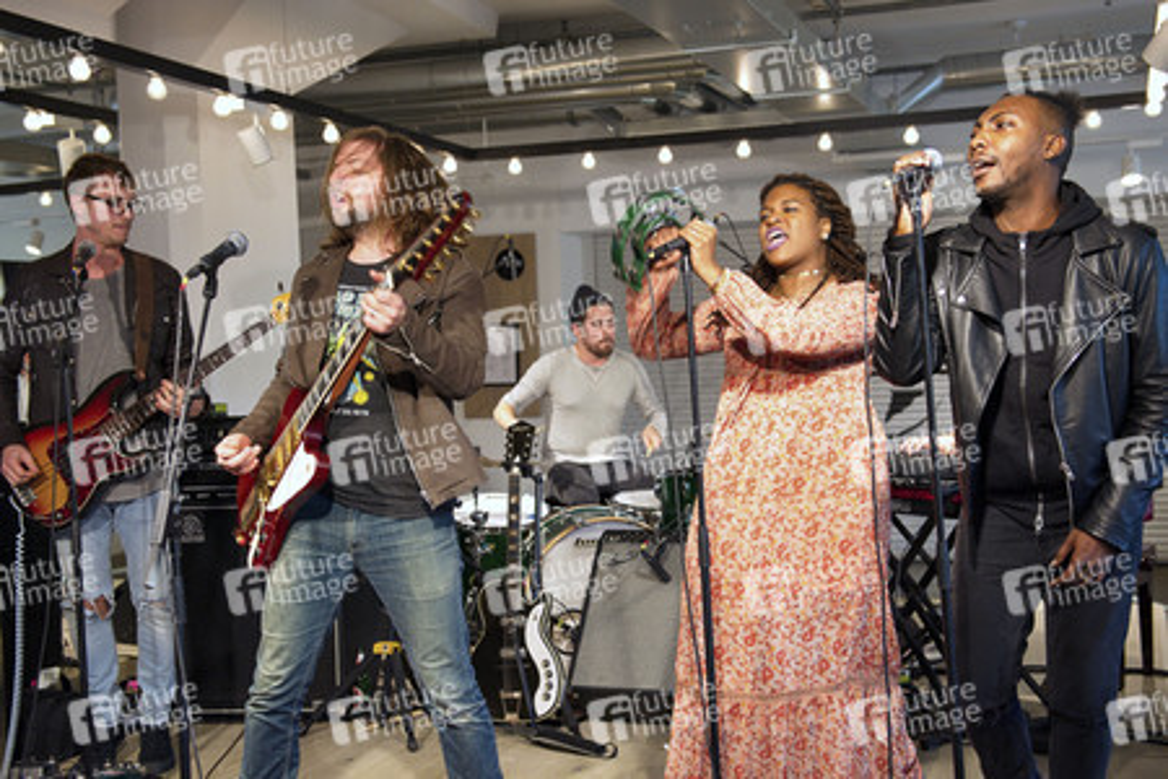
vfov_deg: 33.4
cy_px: 390
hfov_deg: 48.5
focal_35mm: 40
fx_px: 1298
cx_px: 584
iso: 1600
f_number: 3.5
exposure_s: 1/200
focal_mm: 40
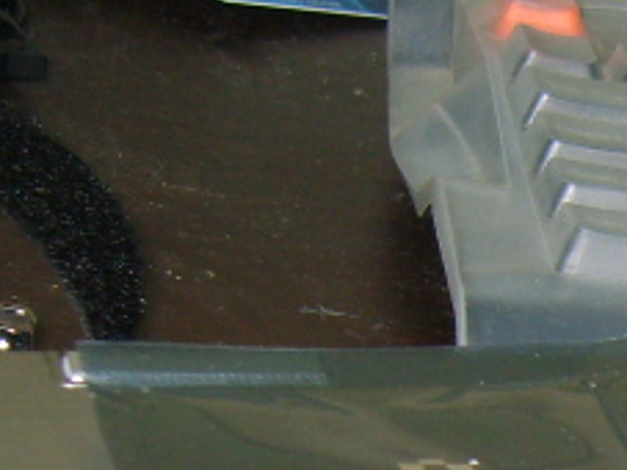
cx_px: 1146
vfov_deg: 9.0
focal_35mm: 158
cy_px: 829
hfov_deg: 11.5
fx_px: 2860
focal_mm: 7.4
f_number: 2.8
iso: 100
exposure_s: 1/30
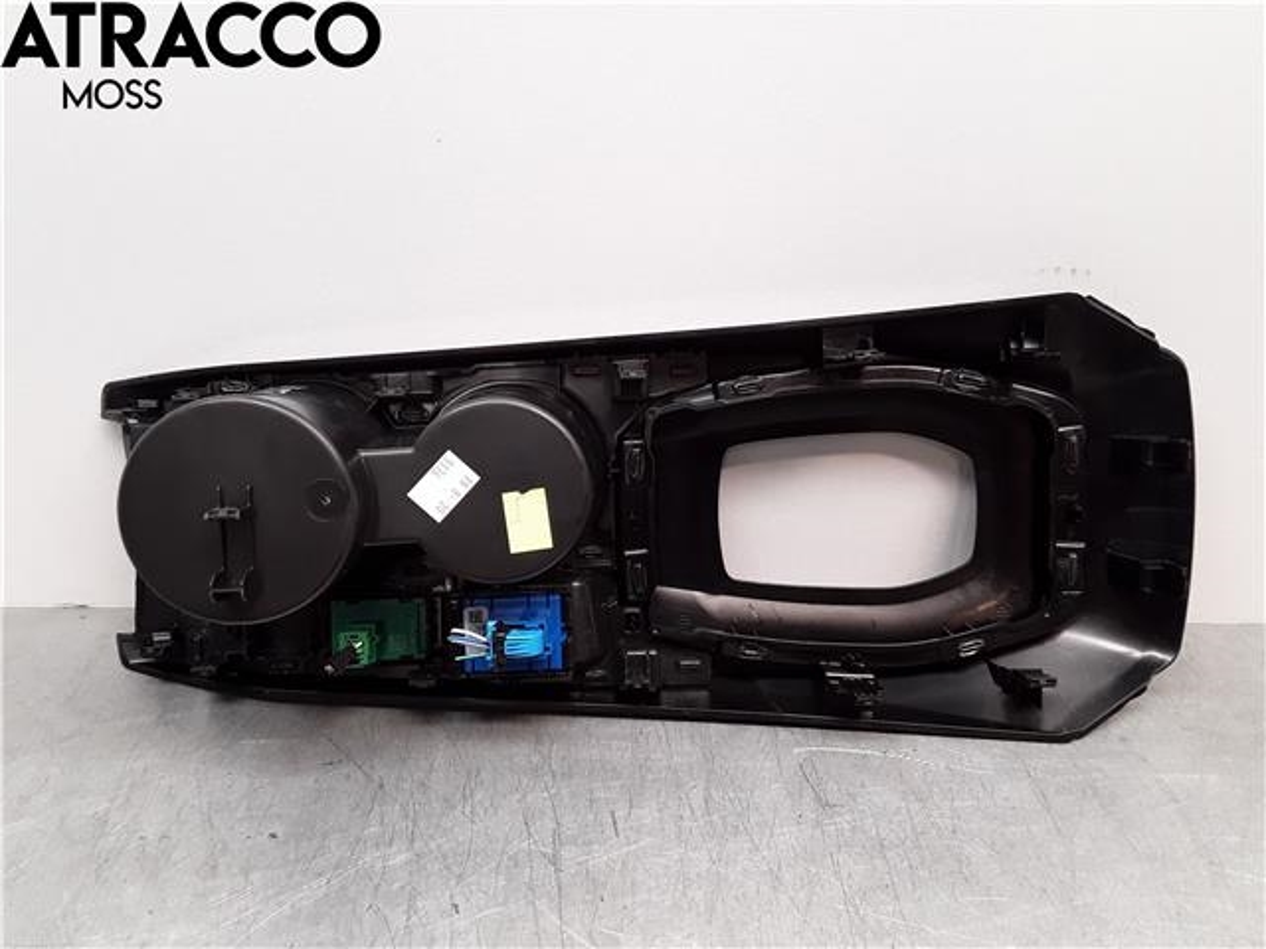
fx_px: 1024
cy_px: 474
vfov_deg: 49.7
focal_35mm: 28
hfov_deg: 63.4
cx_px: 633
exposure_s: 1/50
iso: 50
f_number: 1.9
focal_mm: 2.91
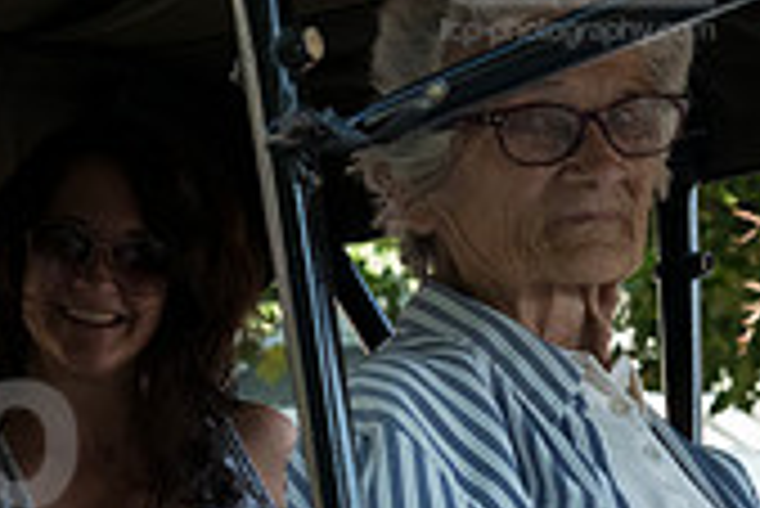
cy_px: 506
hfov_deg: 10.7
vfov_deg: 7.3
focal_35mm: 189
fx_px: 3993
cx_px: -58
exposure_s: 1/800
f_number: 6.3
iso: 2000
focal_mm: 55
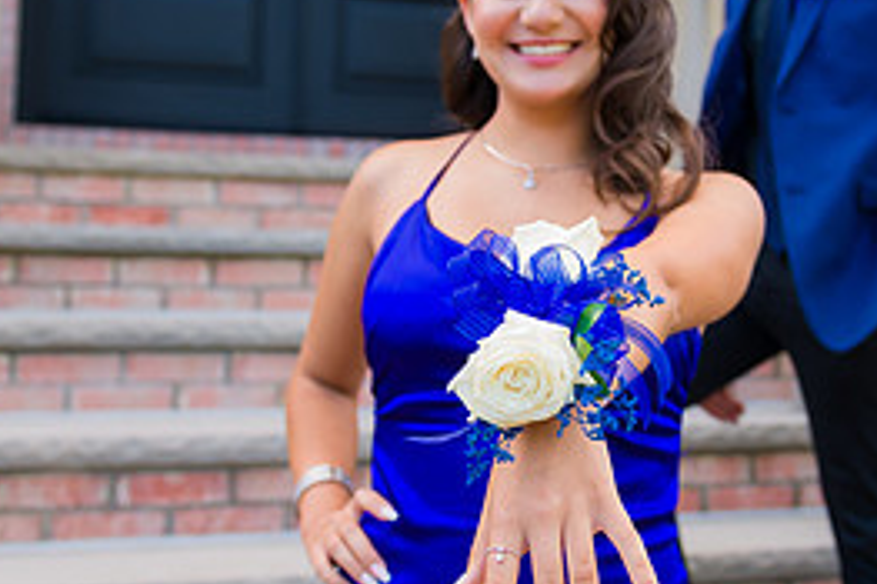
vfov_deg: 25.4
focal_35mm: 53
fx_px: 1290
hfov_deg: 36.9
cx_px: 624
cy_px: 195
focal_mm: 24
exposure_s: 1/200
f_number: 3.2
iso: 200
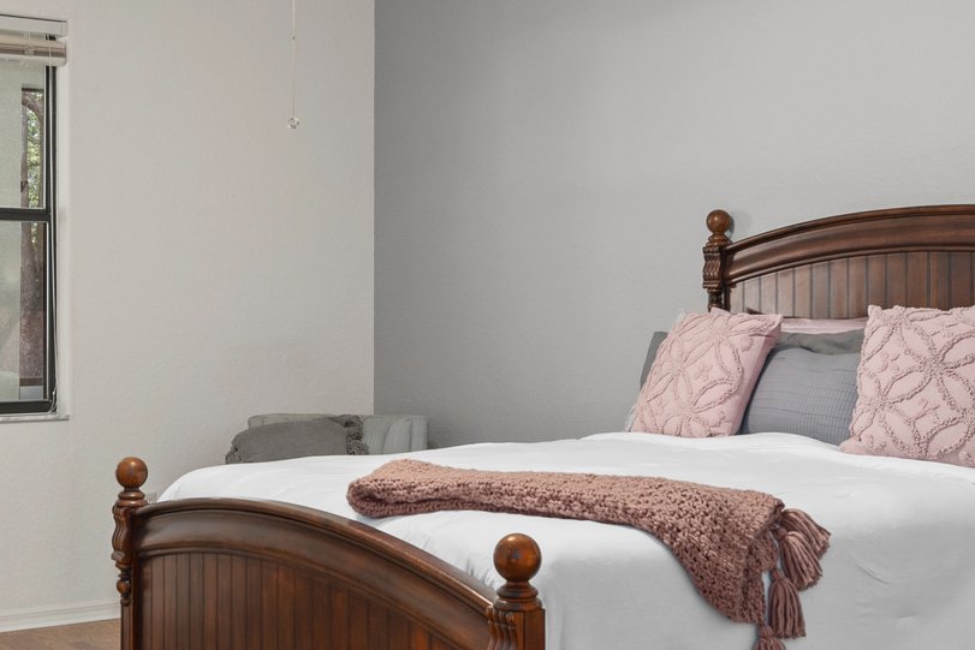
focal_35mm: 53
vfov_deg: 25.5
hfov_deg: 37.3
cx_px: 384
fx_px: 1436
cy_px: 360
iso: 320
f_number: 8
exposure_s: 1
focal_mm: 21
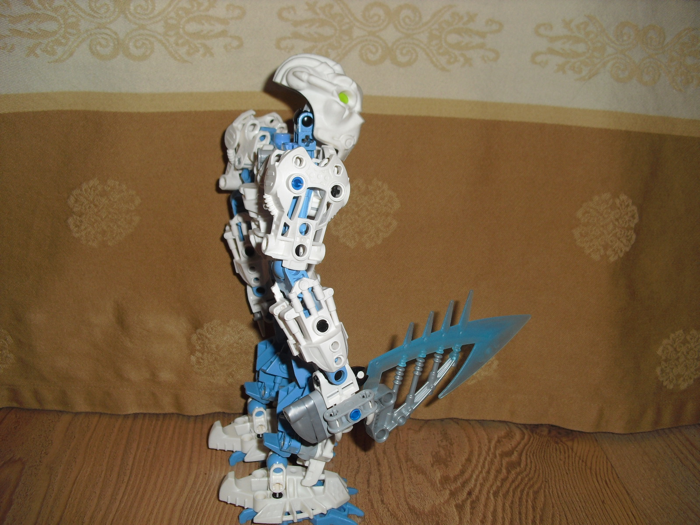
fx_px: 728
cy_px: 262
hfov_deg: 51.4
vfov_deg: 39.7
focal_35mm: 36
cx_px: 350
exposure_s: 1/60
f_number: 3.1
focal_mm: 6.3
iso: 100
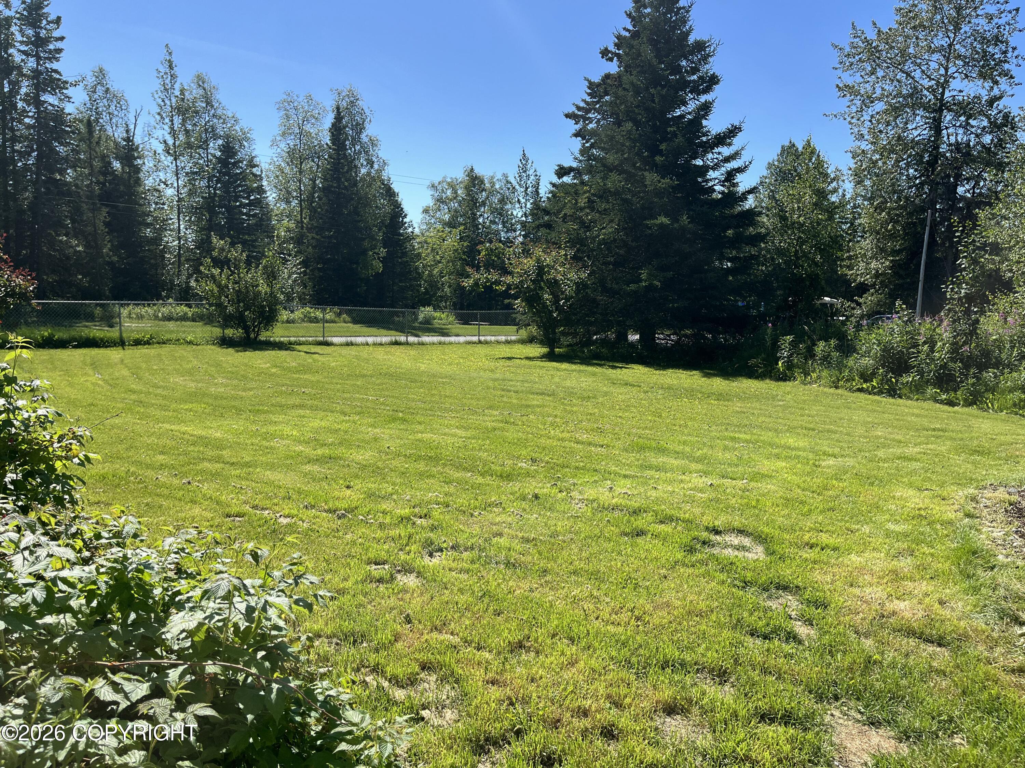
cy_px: 384
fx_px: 770
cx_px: 512
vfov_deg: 53.1
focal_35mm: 26
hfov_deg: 67.3
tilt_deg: -5.8
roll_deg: -1.8
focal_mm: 5.1
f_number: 1.6
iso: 50
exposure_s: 1/2571
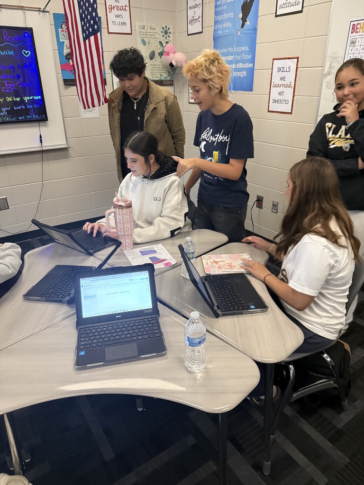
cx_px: 182
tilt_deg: -25.8
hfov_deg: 56.8
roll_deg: +0.2
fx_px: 336
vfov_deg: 71.6
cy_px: 242
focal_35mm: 24
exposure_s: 1/38
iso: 1000
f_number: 1.78
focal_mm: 6.76
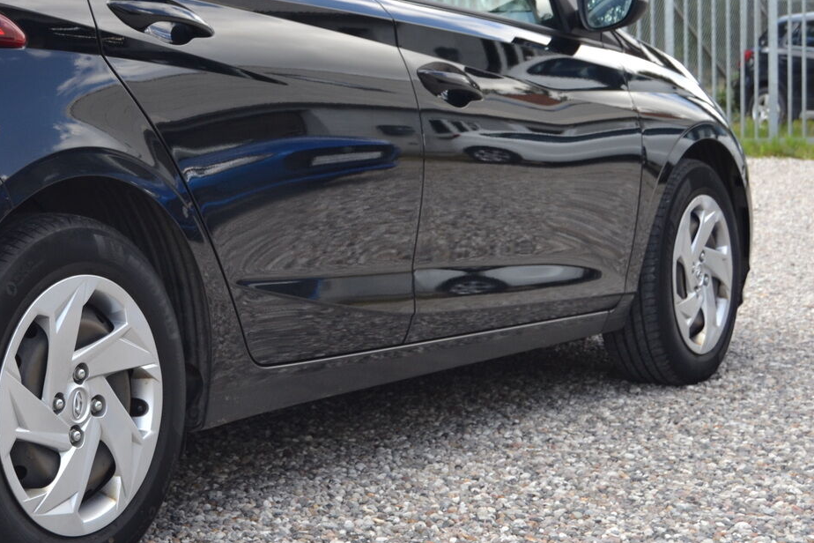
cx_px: 39
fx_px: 1831
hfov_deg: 24.2
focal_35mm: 81
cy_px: 181
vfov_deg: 16.8
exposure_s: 1/125
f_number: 5.6
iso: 110
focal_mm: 26
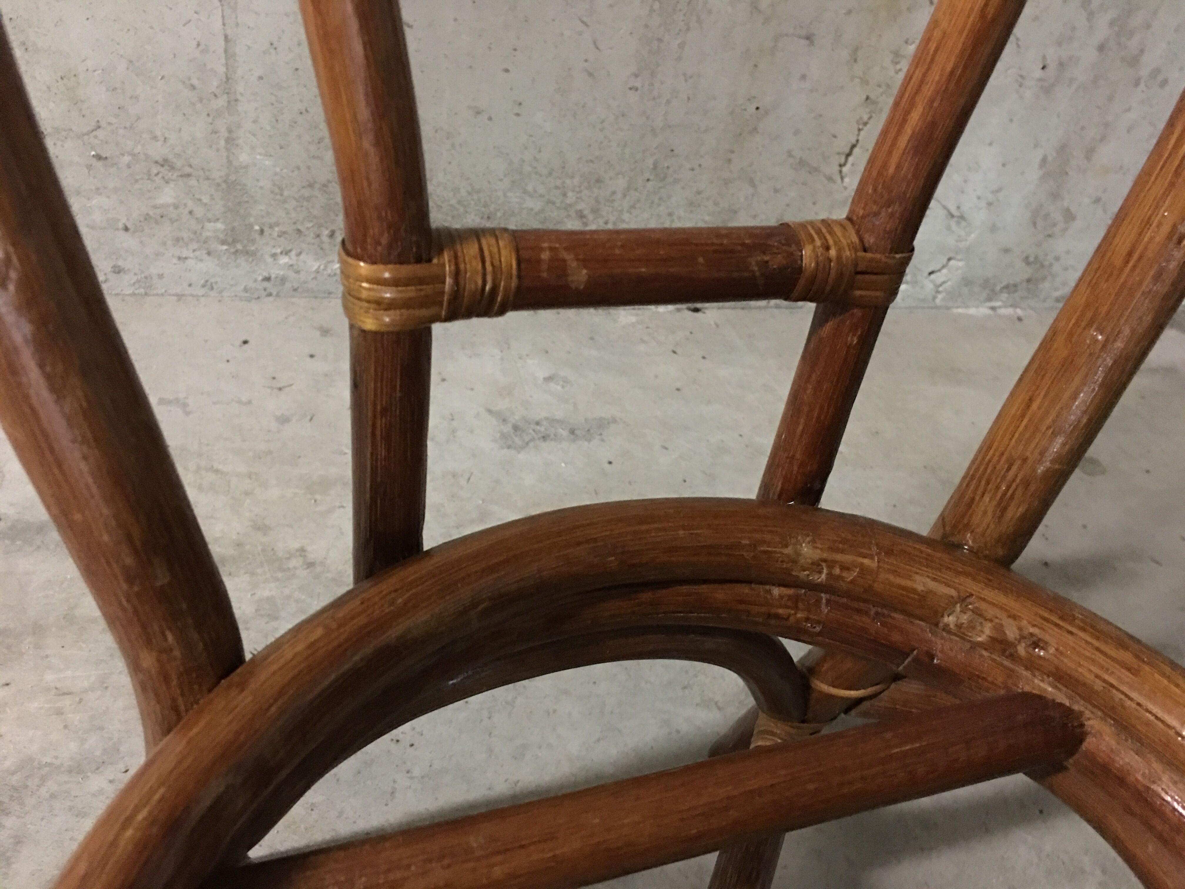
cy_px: 444
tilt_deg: -39.7
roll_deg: -12.0
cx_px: 592
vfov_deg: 48.2
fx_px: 993
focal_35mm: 29
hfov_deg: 61.7
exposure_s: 1/4
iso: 160
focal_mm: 4.15
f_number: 2.2
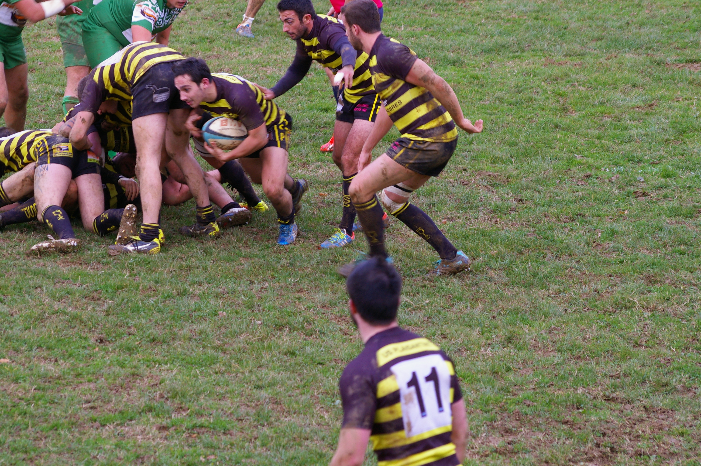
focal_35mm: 200
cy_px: 233
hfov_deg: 10.3
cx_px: 350
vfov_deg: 6.9
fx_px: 3881
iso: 400
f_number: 6.7
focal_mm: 133
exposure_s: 1/90
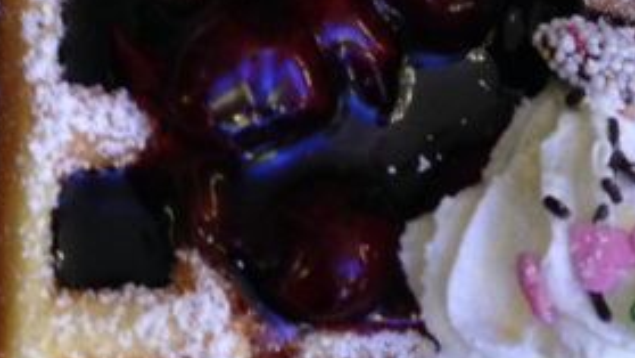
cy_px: -123
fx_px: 1734
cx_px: 269
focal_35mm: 103
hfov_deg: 20.7
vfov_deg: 11.4
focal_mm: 4.12
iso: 250
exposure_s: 1/20
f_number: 2.4
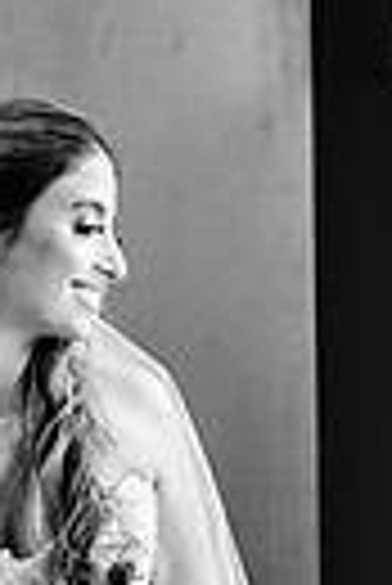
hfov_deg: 4.7
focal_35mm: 294
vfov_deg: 7.0
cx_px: 257
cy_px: 639
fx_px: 4789
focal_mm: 85
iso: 250
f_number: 2
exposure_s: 1/125
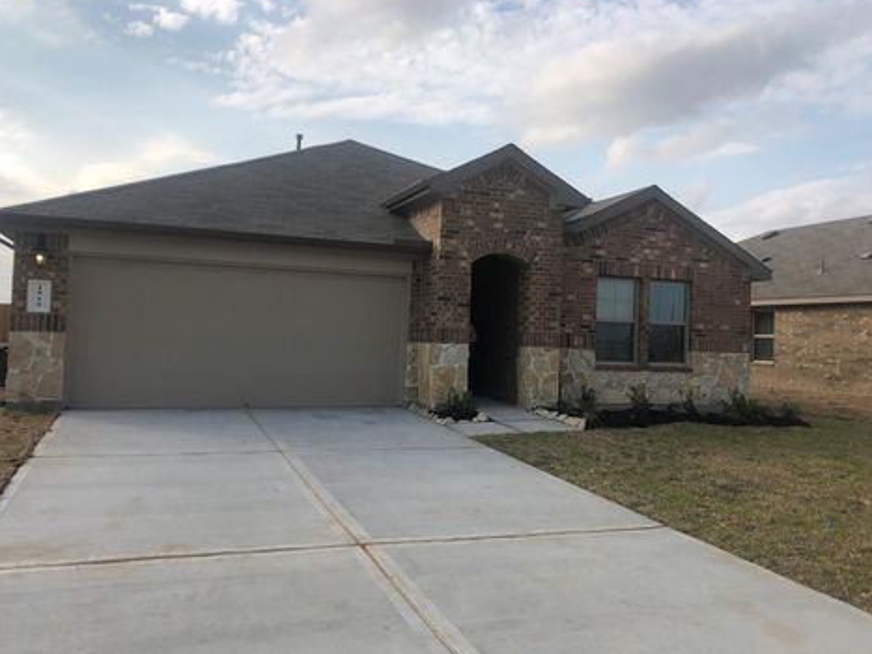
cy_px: 326
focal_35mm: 30
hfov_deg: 60.0
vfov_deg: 46.8
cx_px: 420
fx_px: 756
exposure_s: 1/2183
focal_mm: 4
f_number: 1.8
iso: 20
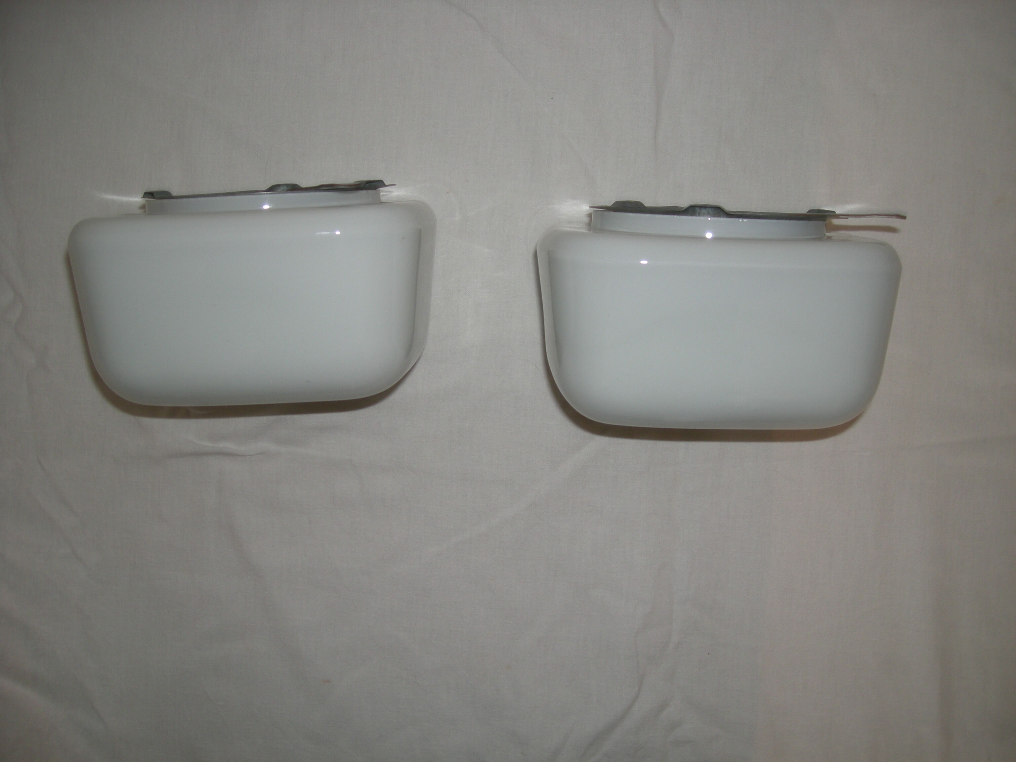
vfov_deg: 40.7
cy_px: 381
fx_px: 1027
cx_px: 508
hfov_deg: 52.6
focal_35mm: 35
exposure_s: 1/32.5
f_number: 2.8
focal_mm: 5.7
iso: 50
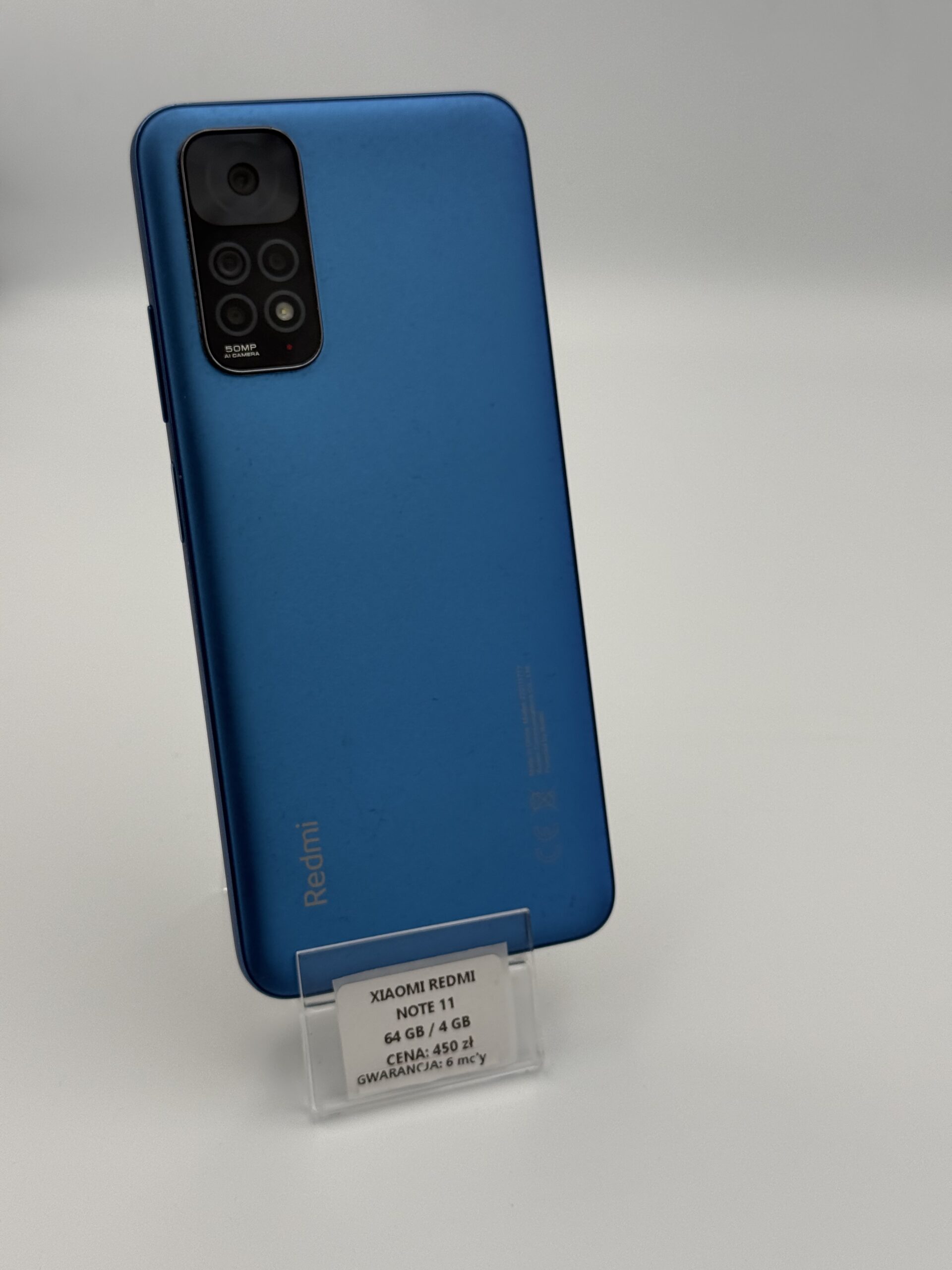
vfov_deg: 39.7
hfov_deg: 30.3
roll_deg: -2.4
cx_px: 476
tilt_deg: -27.4
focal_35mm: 48
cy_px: 635
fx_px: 1760
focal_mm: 6.76
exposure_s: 1/1203
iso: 80
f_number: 1.78
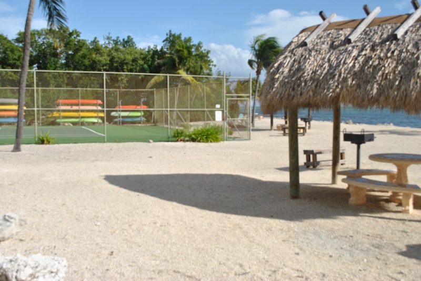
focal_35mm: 39
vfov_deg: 34.3
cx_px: 210
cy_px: 140
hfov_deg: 49.5
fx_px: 456
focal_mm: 26
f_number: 8
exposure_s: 1/400
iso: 100
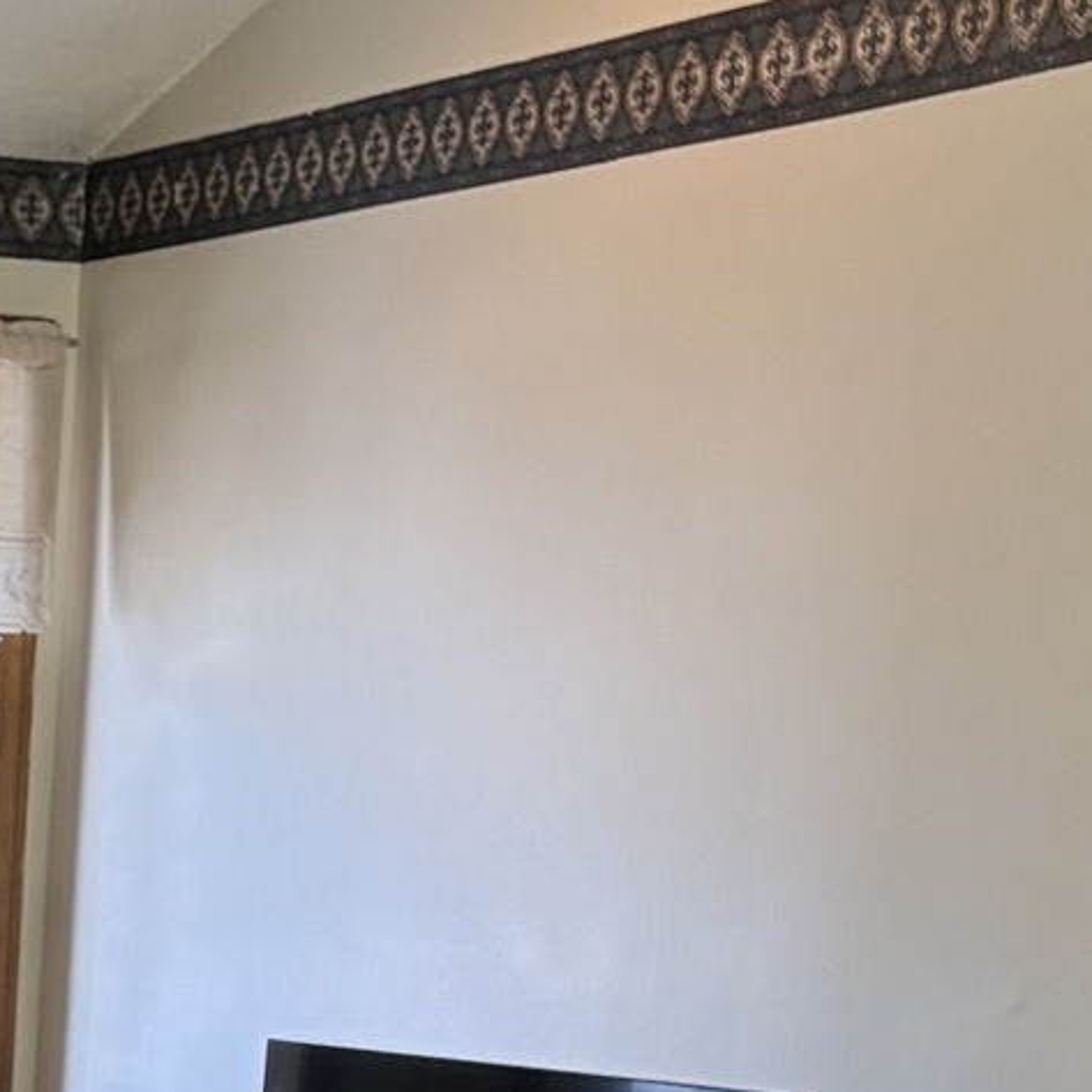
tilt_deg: -11.5
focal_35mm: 112
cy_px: 1549
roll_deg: -2.0
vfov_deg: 14.7
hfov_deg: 14.7
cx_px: -434
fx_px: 3997
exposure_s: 1/60
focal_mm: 5.96
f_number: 1.6
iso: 125
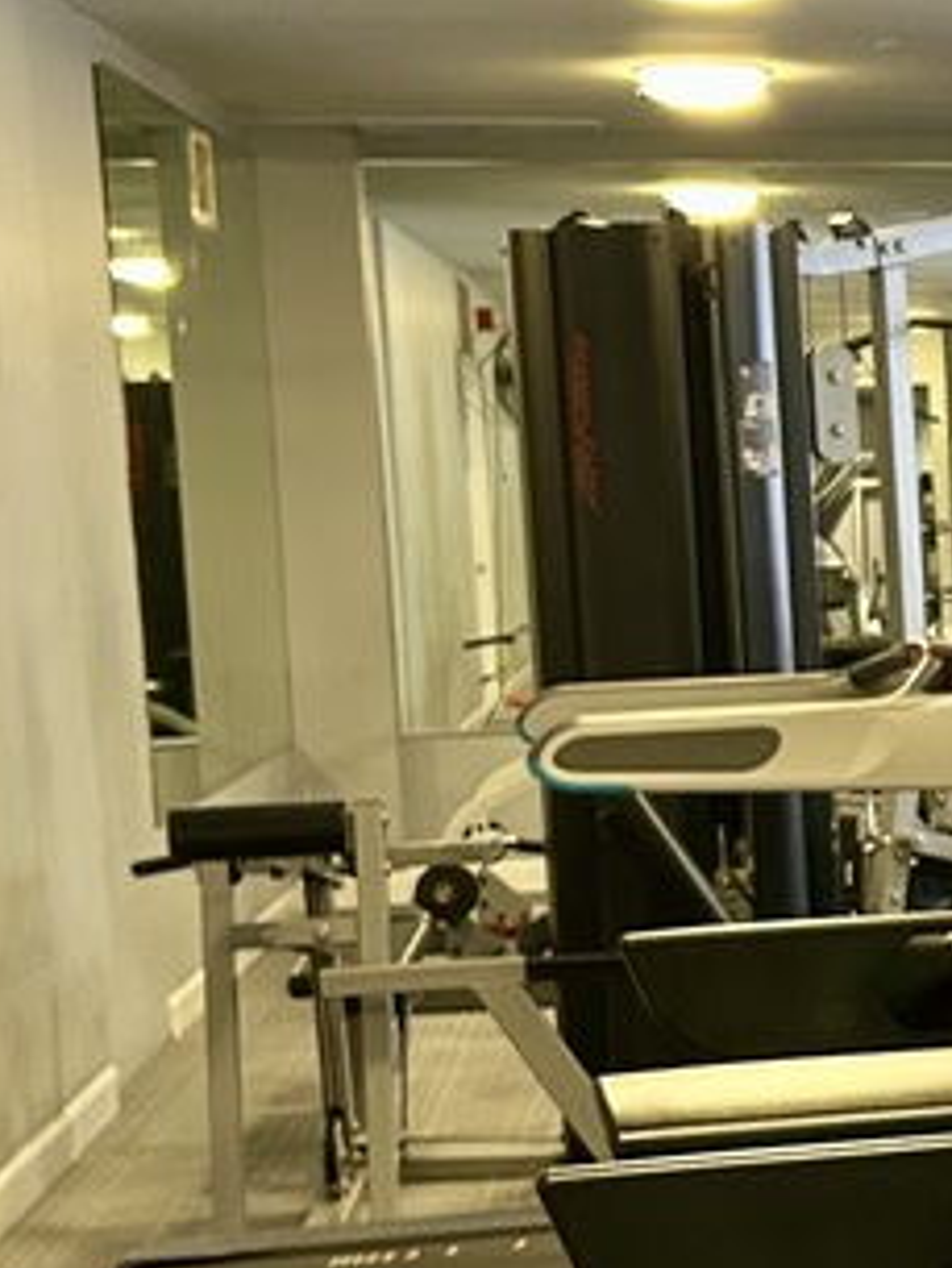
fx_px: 3371
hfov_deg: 14.4
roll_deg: +1.2
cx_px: 1642
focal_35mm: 92
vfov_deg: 21.2
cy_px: 873
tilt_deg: -5.5
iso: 320
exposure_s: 1/60
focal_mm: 5.7
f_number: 1.5
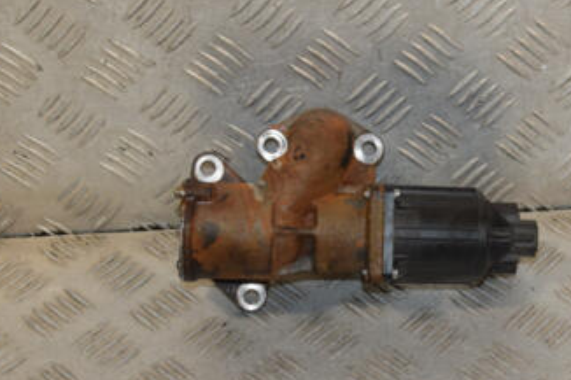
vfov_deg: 14.5
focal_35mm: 94
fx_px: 1490
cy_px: 205
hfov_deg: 21.5
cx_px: 415
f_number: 7.1
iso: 800
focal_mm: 34
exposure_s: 1/200
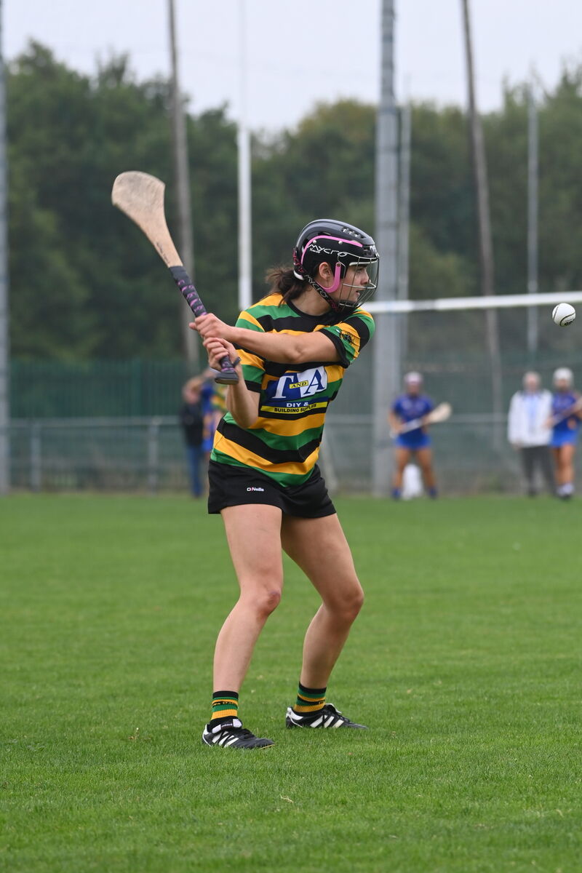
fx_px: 4850
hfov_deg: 6.9
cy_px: 436
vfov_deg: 10.3
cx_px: 291
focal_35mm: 200
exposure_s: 1/1000
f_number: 5.6
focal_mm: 200
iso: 1000
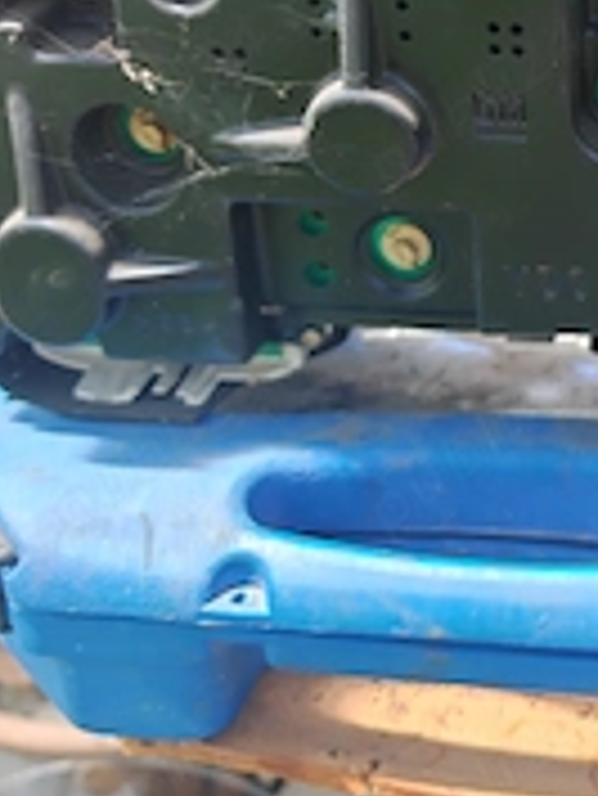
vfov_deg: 30.8
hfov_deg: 22.6
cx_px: 670
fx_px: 1403
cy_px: 153
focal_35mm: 61
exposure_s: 1/520
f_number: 2
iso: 50
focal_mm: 6.83
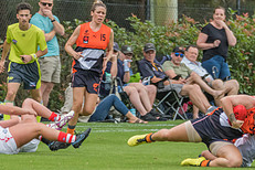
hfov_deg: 2.4
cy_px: 64
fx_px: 6148
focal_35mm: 868
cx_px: 254
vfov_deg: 1.6
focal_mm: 300
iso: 1000
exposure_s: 1/1600
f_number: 5.6
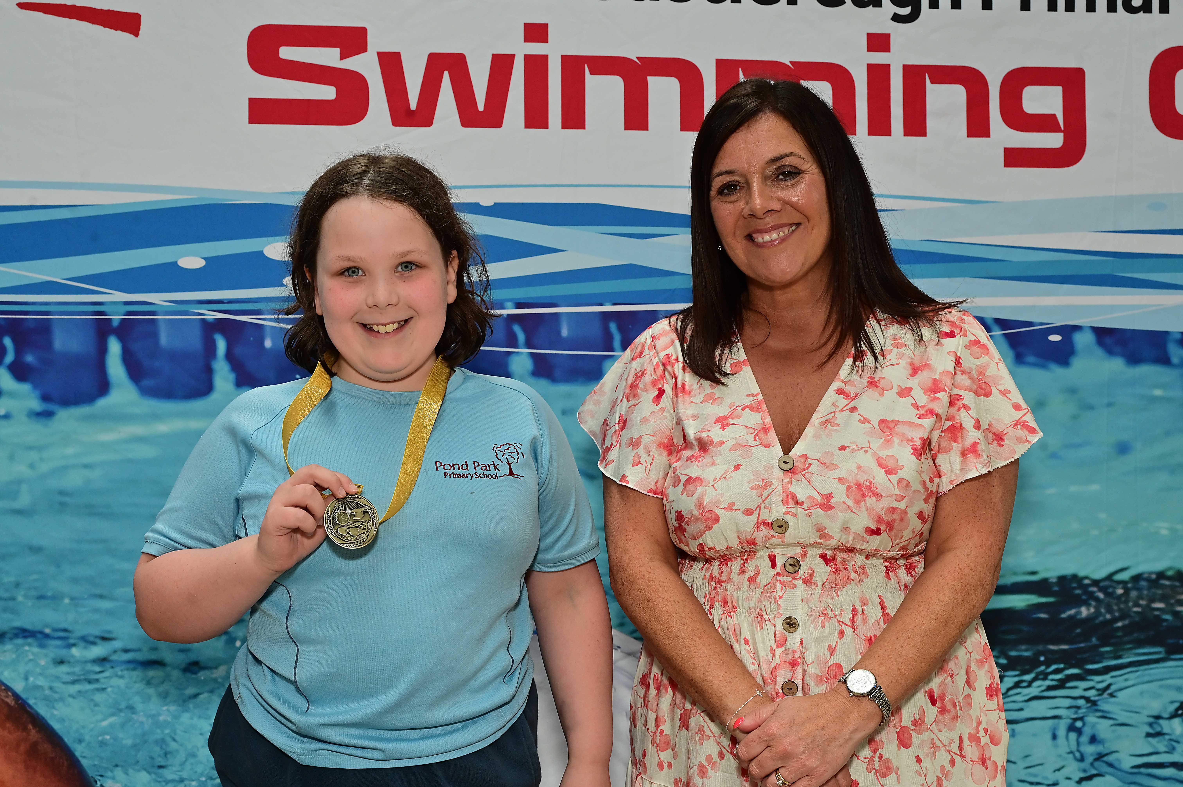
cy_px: 394
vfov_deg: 29.2
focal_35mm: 46
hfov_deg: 42.8
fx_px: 1511
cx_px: 592
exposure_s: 1/160
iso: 1000
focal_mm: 46
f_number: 8
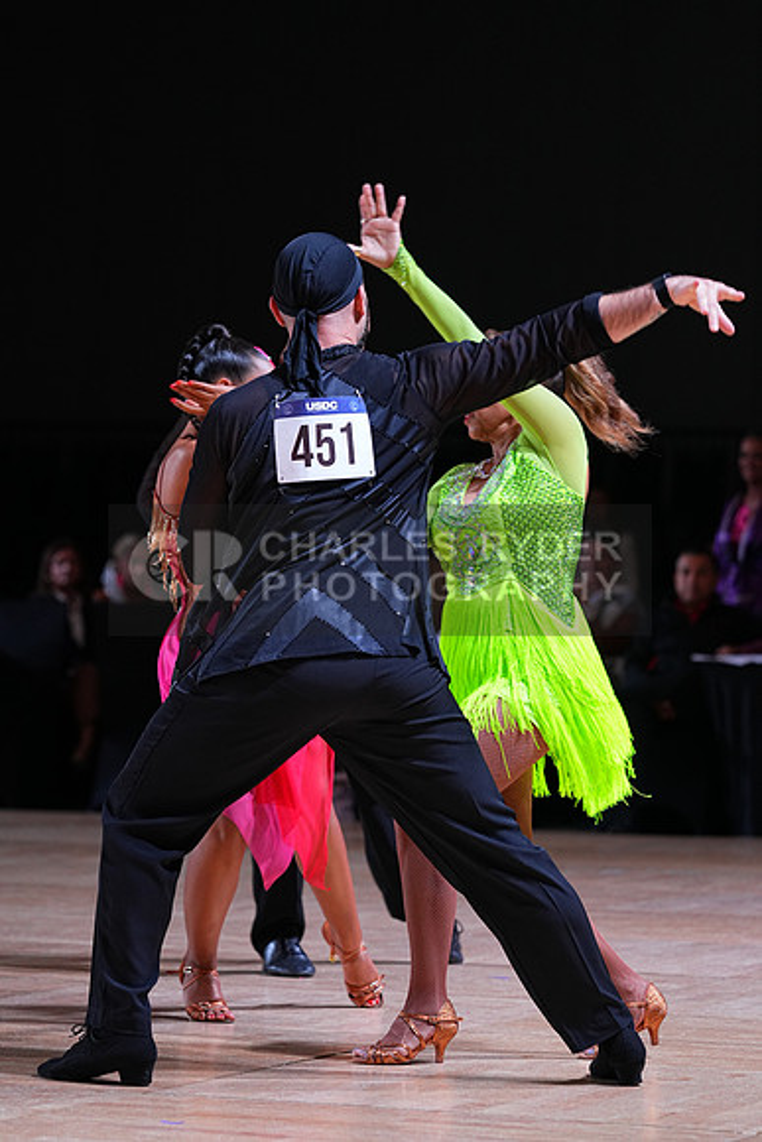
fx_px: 4791
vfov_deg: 13.6
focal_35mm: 151
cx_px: 381
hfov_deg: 9.1
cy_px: 571
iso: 1250
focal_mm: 151
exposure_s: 1/400
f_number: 4
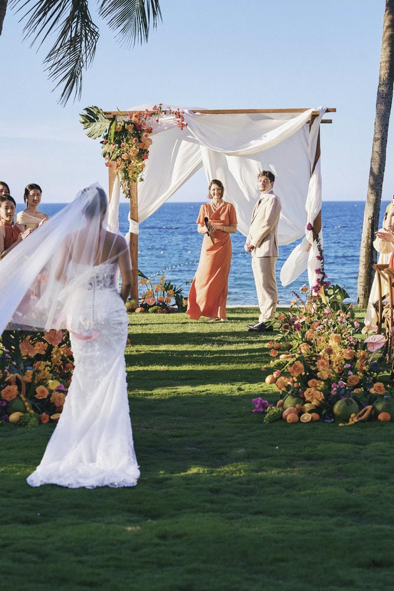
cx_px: 197
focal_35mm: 85
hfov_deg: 16.1
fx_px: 1395
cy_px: 296
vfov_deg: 23.9
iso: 125
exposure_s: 1/400
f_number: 4.5
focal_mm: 85
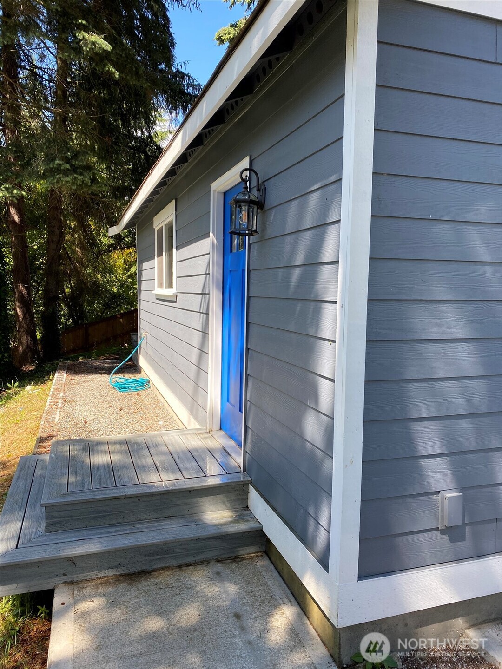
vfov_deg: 67.3
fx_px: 503
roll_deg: -0.9
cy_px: 334
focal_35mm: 26
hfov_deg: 53.1
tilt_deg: -3.6
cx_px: 251
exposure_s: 1/451
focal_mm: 4.25
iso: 32
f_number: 1.8
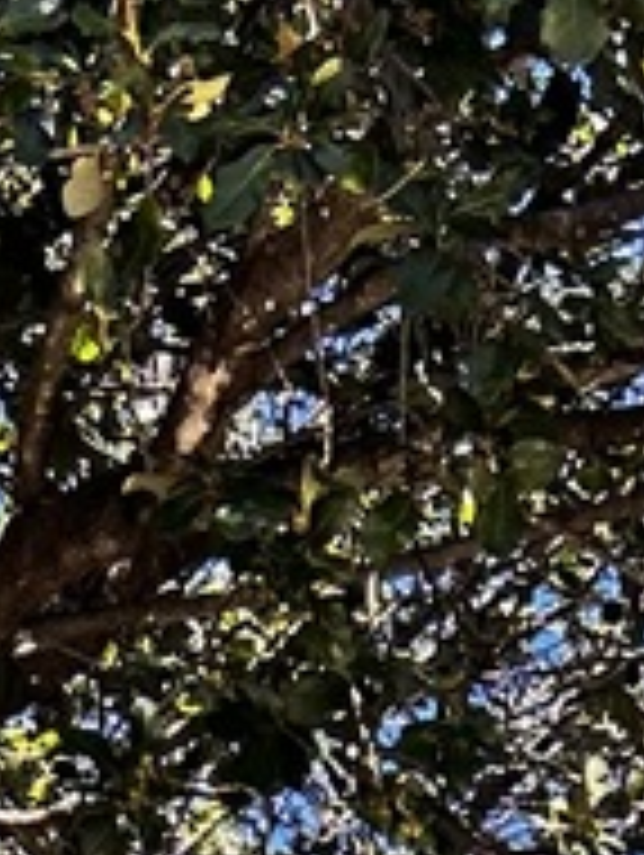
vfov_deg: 8.2
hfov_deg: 7.5
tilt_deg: +20.3
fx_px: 4876
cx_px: 545
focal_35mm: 197
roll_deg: -7.9
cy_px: 2727
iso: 50
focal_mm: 5.7
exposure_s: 1/558
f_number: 1.5
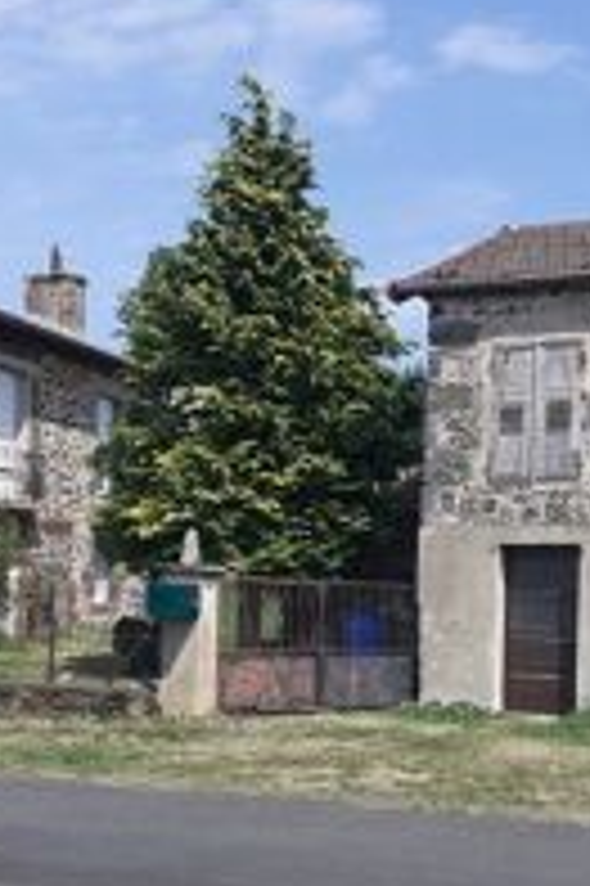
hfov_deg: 22.2
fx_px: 1502
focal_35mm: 61
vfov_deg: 32.7
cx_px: 257
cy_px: 573
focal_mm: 3.6
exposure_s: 1/1605
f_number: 1.9
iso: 40
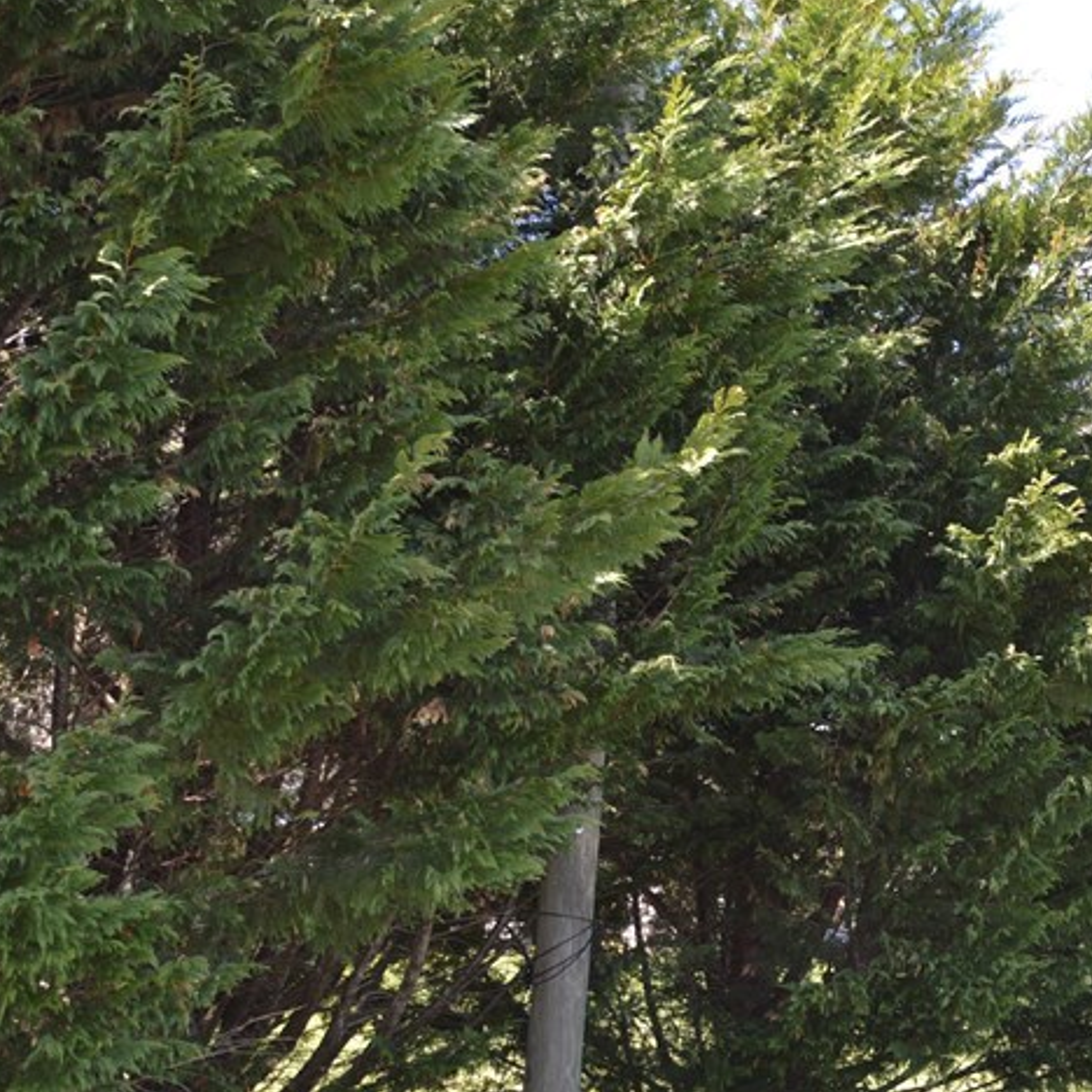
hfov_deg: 22.3
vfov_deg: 23.3
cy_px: 667
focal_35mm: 74
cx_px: 1140
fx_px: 2641
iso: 100
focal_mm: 25
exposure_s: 1/125
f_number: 4
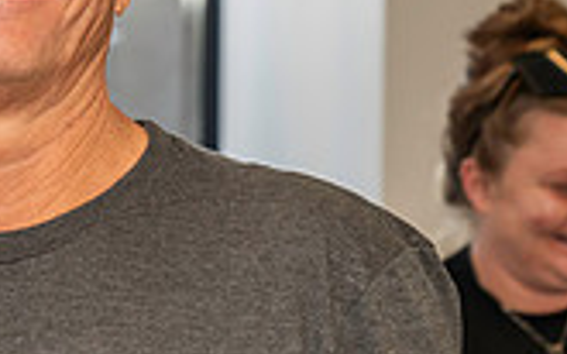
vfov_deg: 7.0
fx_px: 2873
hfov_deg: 10.8
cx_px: -296
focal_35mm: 186
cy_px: 287
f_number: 4.5
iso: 1000
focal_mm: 52
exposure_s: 1/200
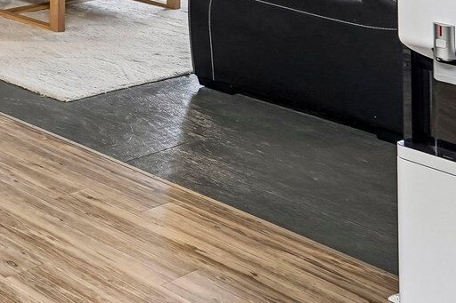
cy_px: -215
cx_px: -392
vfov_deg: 17.8
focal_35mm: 64
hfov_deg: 20.5
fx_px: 810
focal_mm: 16
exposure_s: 1/15
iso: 800
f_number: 8
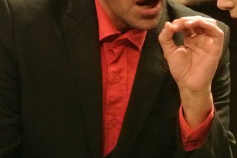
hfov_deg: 3.3
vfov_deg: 2.2
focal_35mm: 633
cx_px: 204
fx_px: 4172
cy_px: 39
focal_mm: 110
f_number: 7.1
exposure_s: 1/60
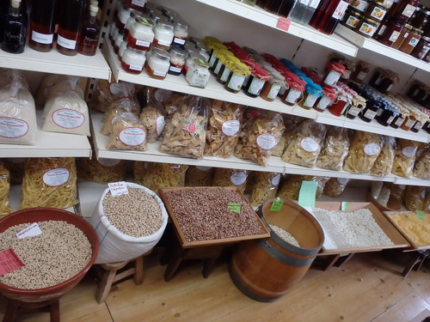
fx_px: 348
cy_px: 161
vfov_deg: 49.7
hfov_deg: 63.4
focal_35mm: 28
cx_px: 215
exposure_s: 1/50
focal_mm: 5
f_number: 3.9
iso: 640
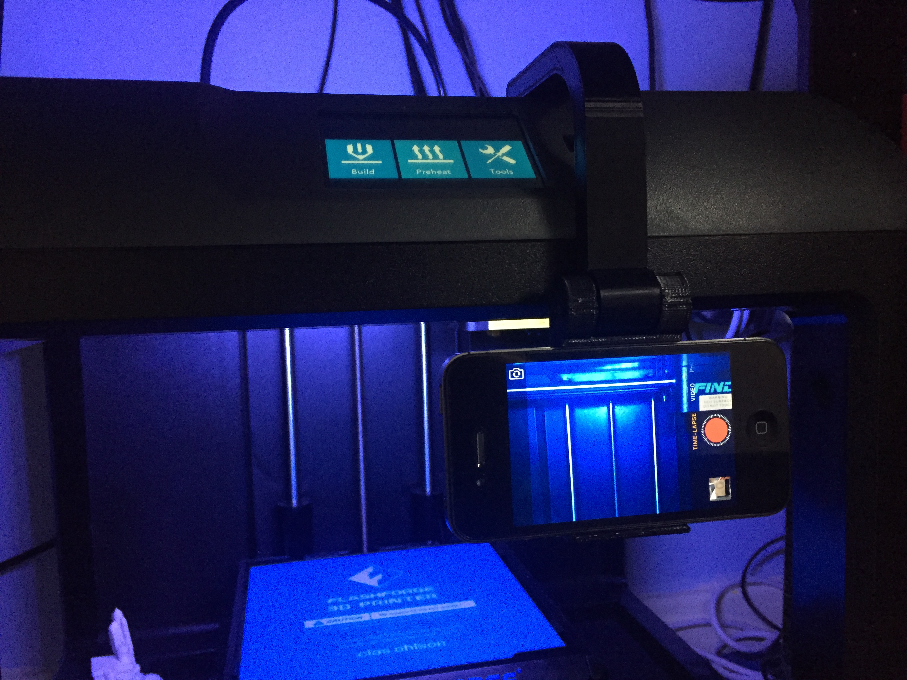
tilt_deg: -5.3
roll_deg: +2.2
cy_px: 340
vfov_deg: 48.2
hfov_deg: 61.7
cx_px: 454
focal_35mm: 29
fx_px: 760
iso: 320
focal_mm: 4.15
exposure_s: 1/17
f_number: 2.2
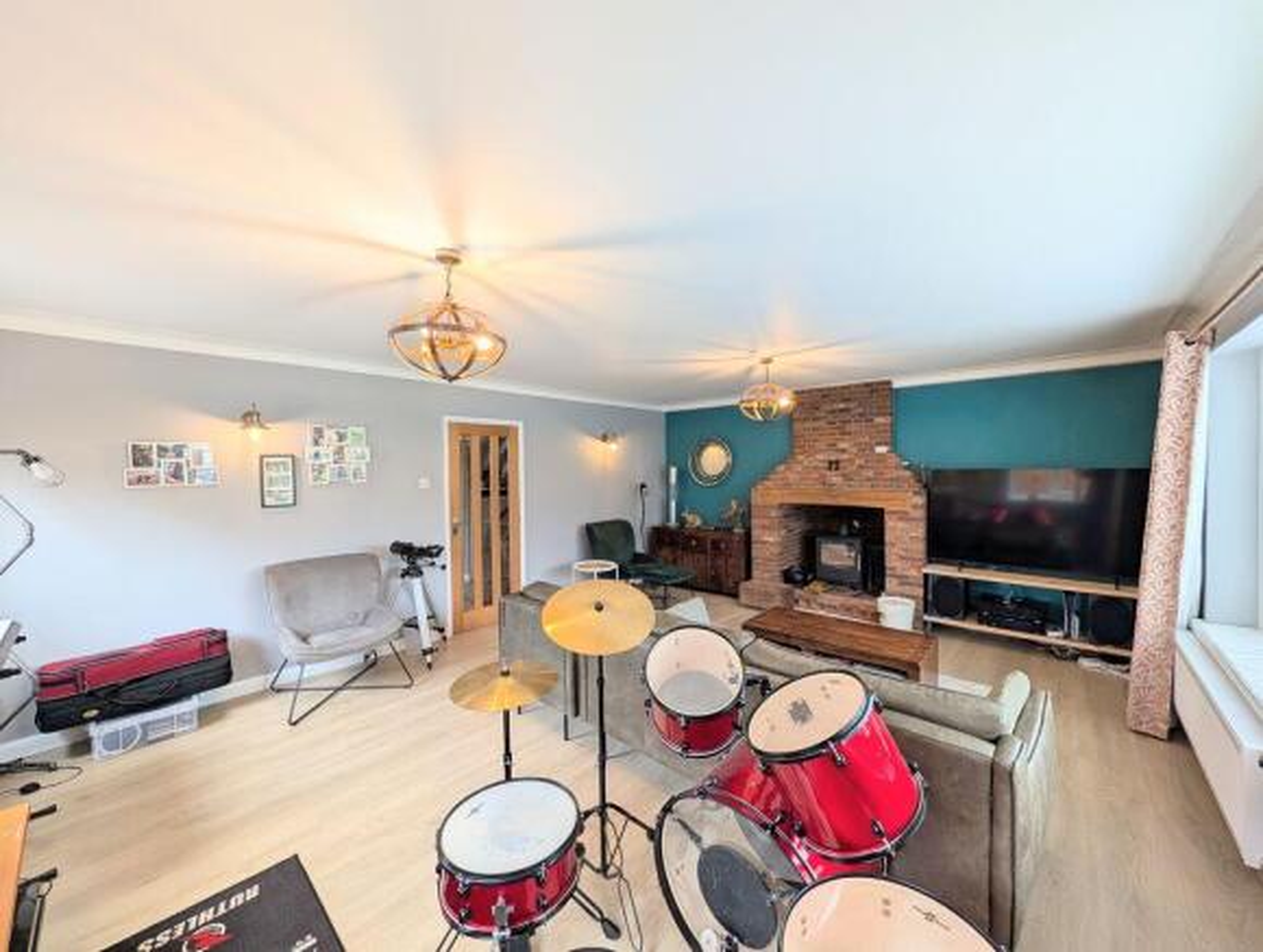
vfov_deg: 94.7
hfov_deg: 110.4
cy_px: 476
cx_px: 632
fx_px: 439
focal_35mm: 12
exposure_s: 1/100
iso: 141
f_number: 1.7
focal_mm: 2.02
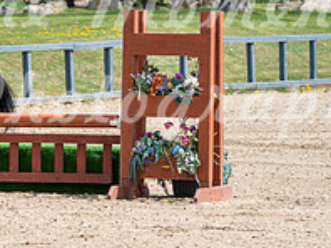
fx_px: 3906
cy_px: 9
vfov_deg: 3.6
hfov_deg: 4.8
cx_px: -79
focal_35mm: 409
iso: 100
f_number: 5.6
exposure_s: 1/500
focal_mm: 145
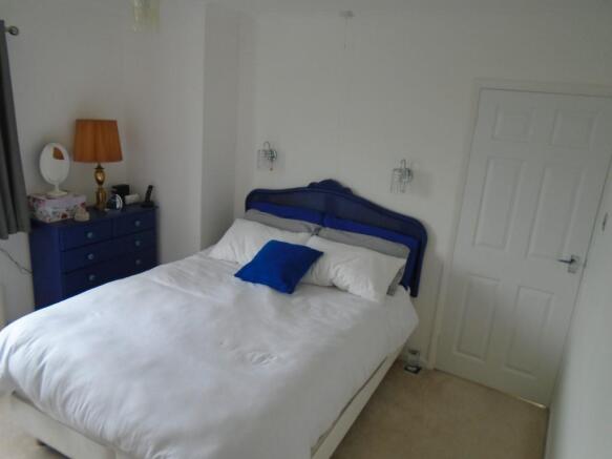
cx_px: 306
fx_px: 460
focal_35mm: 26
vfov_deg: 53.0
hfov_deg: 67.3
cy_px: 230
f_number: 3.2
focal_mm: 4.6
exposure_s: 1/60
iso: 100
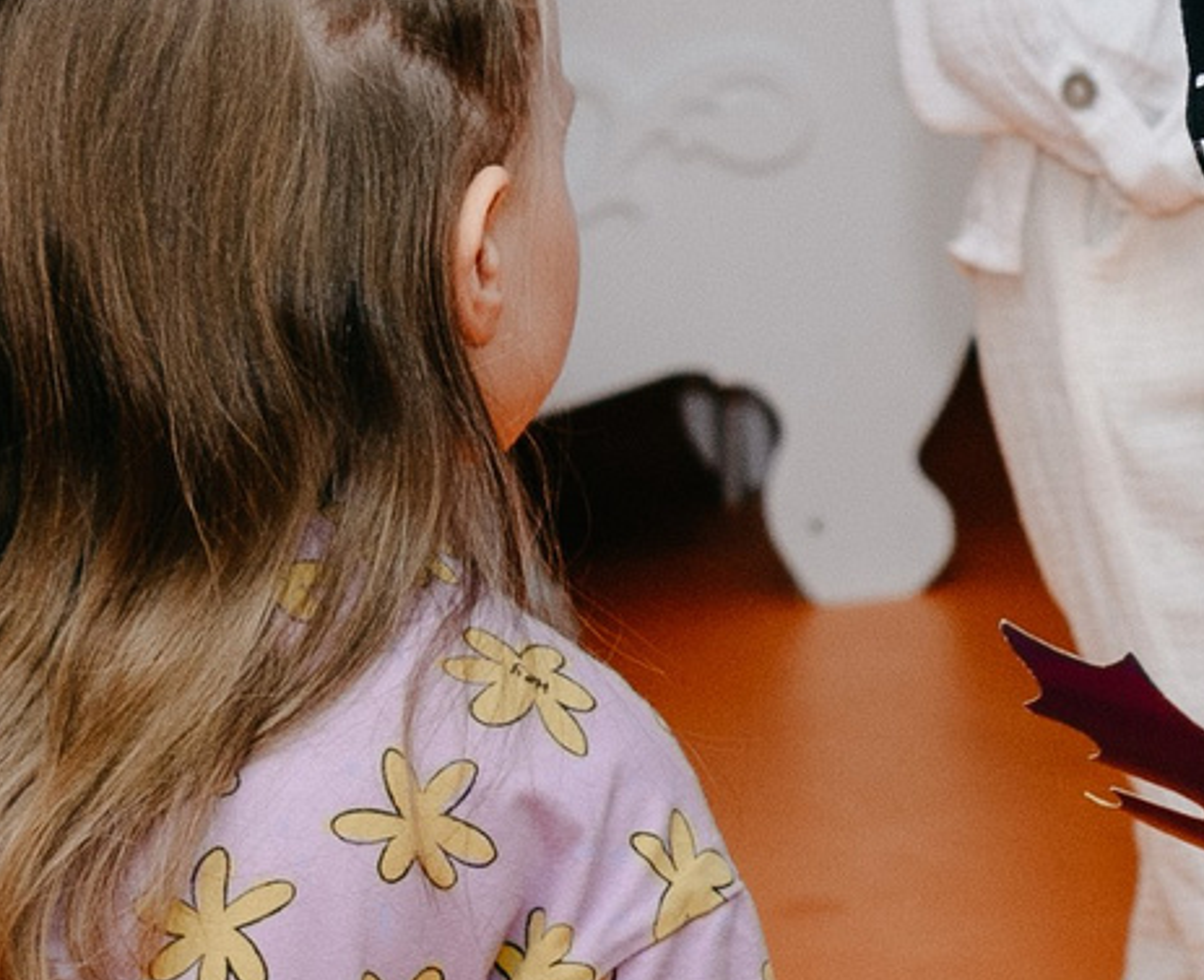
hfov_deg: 8.4
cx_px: 2057
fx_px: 7930
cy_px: 334
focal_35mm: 221
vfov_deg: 7.1
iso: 250
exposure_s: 1/160
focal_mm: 34
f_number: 4
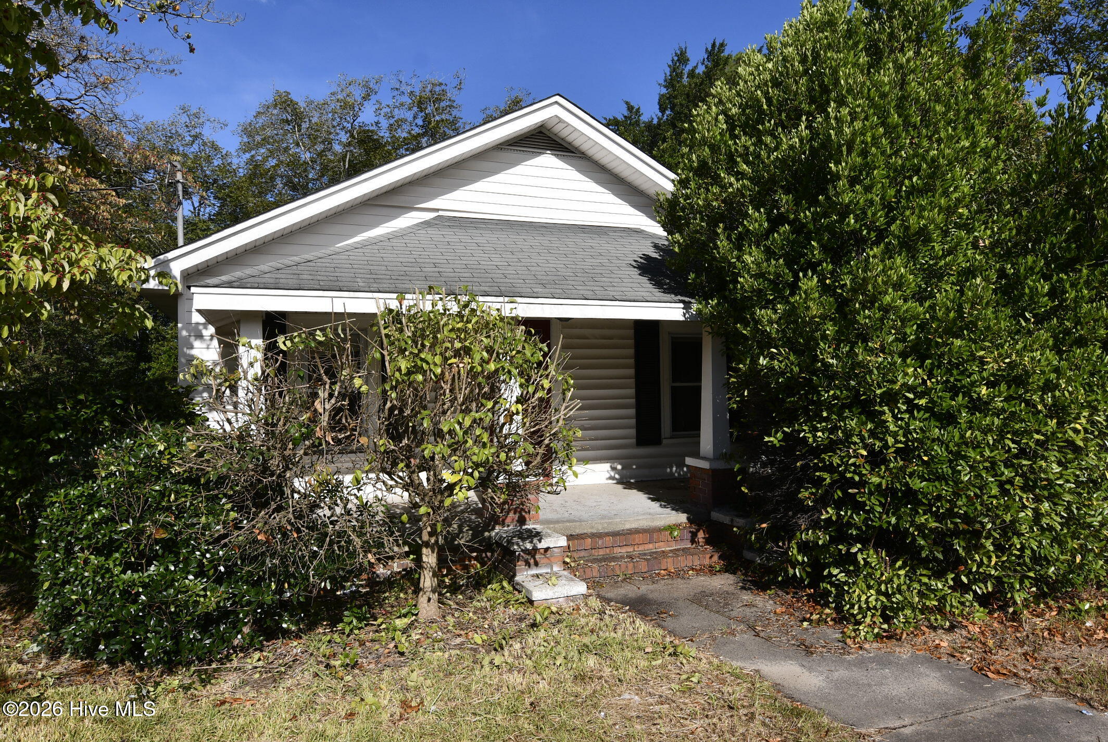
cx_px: 554
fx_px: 739
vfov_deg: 53.3
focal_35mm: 24
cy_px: 371
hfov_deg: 73.7
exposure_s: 1/250
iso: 100
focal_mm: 12
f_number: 9.5
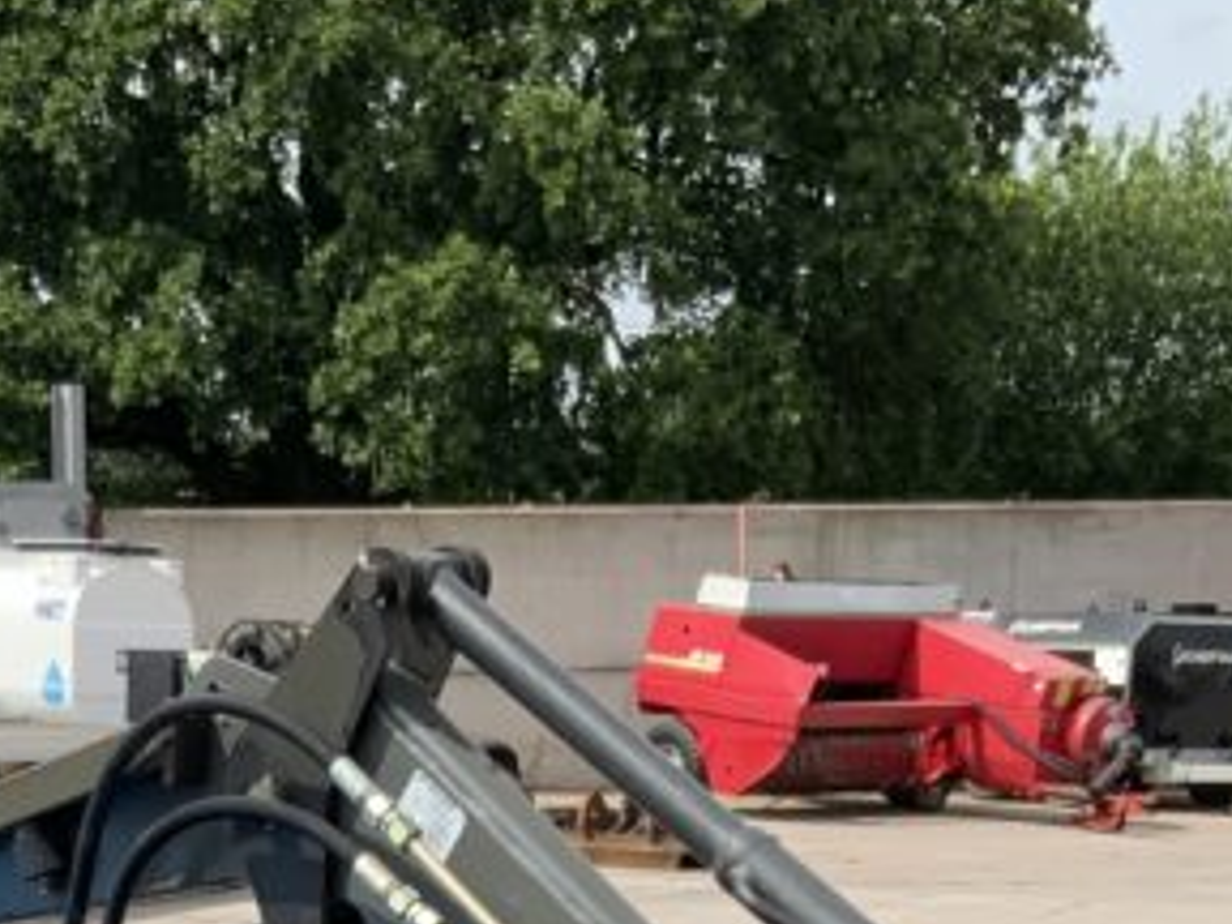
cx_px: 252
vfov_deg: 13.3
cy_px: 1514
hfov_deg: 18.9
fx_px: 3666
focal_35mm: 103
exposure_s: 1/1121
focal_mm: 3
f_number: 1.8
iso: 16
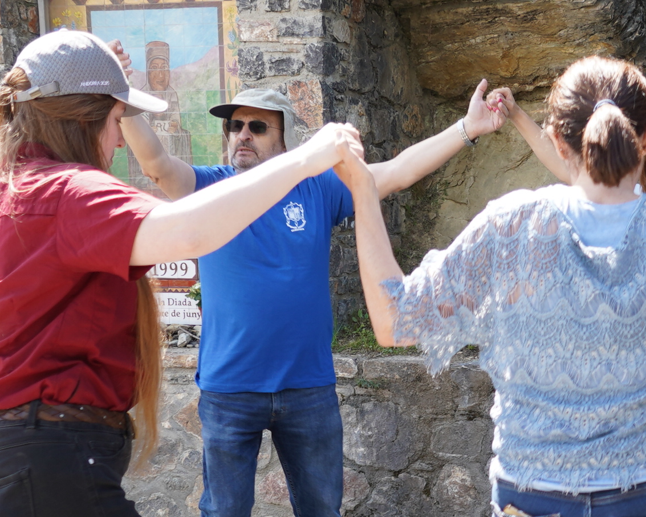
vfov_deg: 17.4
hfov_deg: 21.3
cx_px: 559
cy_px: 363
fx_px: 1683
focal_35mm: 88
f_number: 4
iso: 100
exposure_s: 1/160
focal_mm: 27
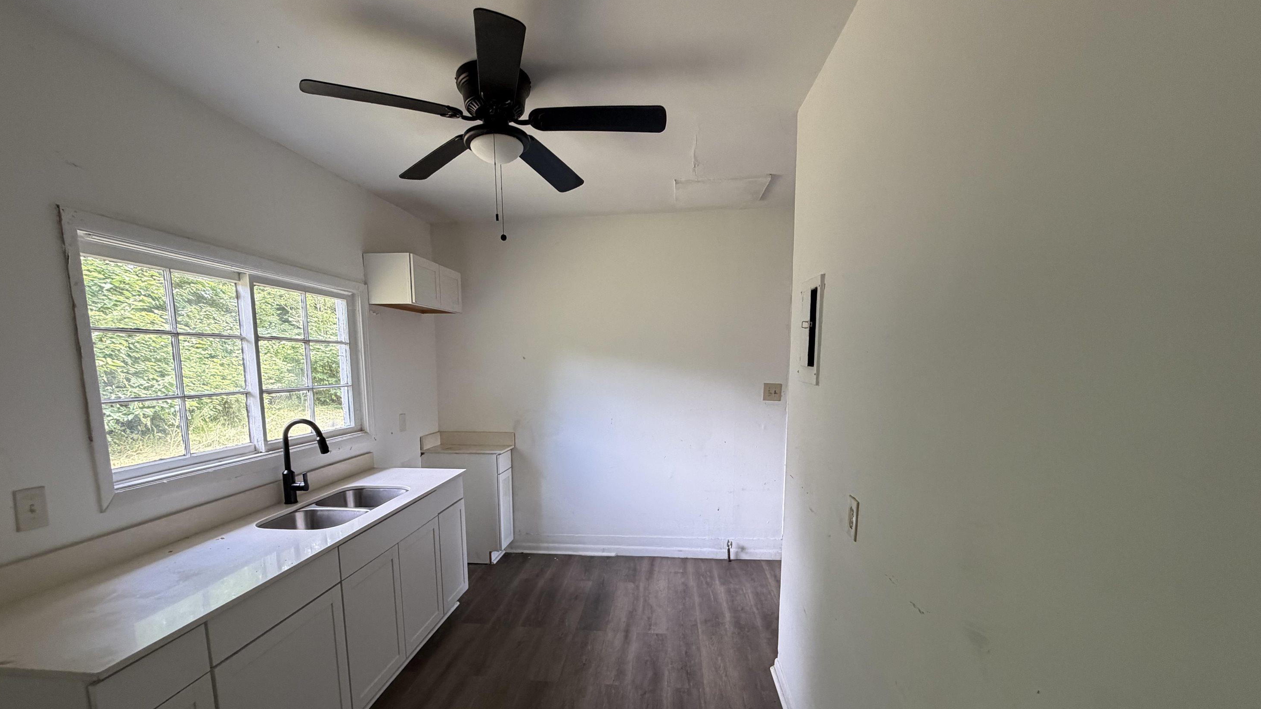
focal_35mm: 16
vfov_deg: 66.1
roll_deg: +0.7
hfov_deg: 99.4
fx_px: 535
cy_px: 442
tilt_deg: -8.8
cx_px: 617
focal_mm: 2.22
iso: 250
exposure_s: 1/121
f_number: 2.2
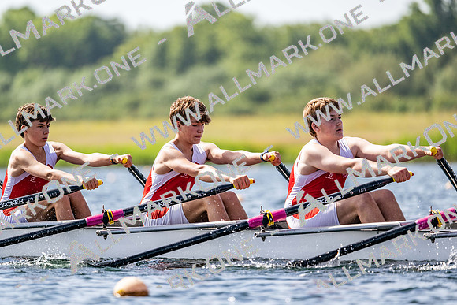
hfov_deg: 5.2
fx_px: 5079
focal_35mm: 400
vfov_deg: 3.4
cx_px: 228
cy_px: 152
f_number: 4.5
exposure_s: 1/2500
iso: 320
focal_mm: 400
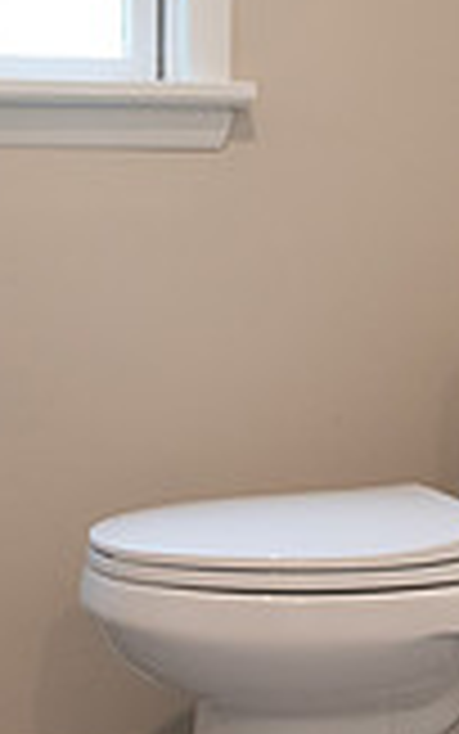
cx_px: 135
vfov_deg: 23.7
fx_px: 1740
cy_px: 263
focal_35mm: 87
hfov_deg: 15.0
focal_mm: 24
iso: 1600
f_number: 4
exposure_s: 1/80
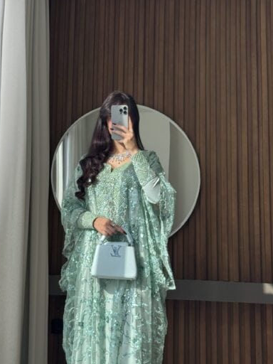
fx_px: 526
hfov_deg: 29.1
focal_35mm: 50
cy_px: 184
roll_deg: -1.4
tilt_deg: -11.7
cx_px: 132
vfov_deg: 38.2
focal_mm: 6.76
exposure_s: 1/428
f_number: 1.78
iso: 64
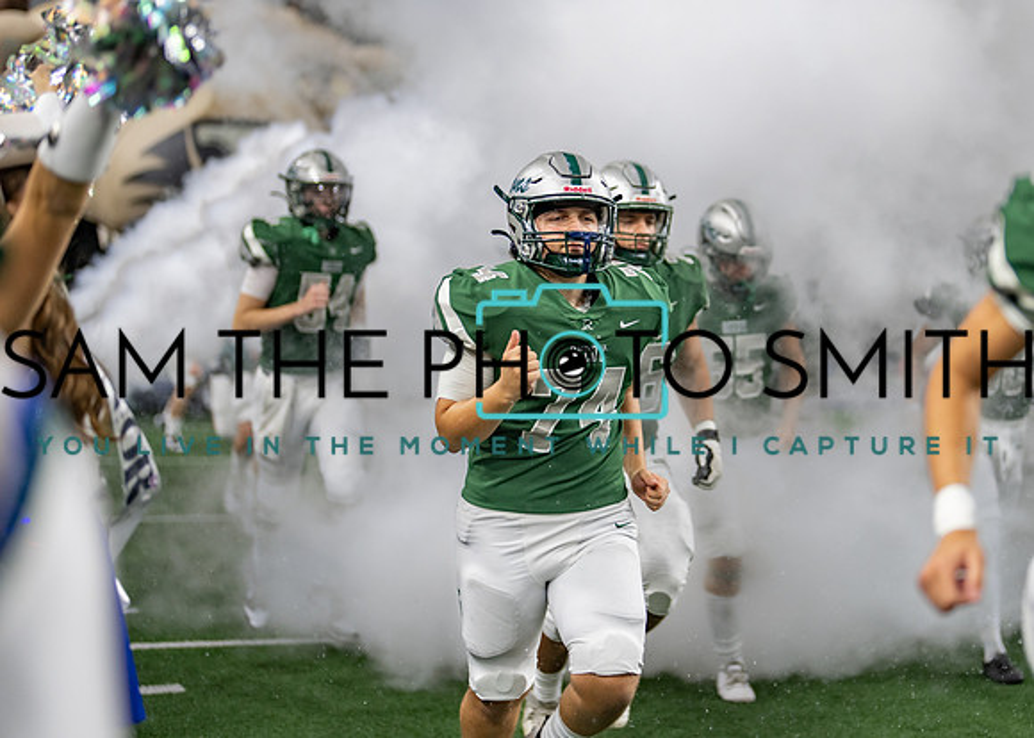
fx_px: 2037
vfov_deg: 20.5
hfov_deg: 28.3
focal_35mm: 69
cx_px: 685
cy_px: 249
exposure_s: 1/1250
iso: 500
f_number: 1.2
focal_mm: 50
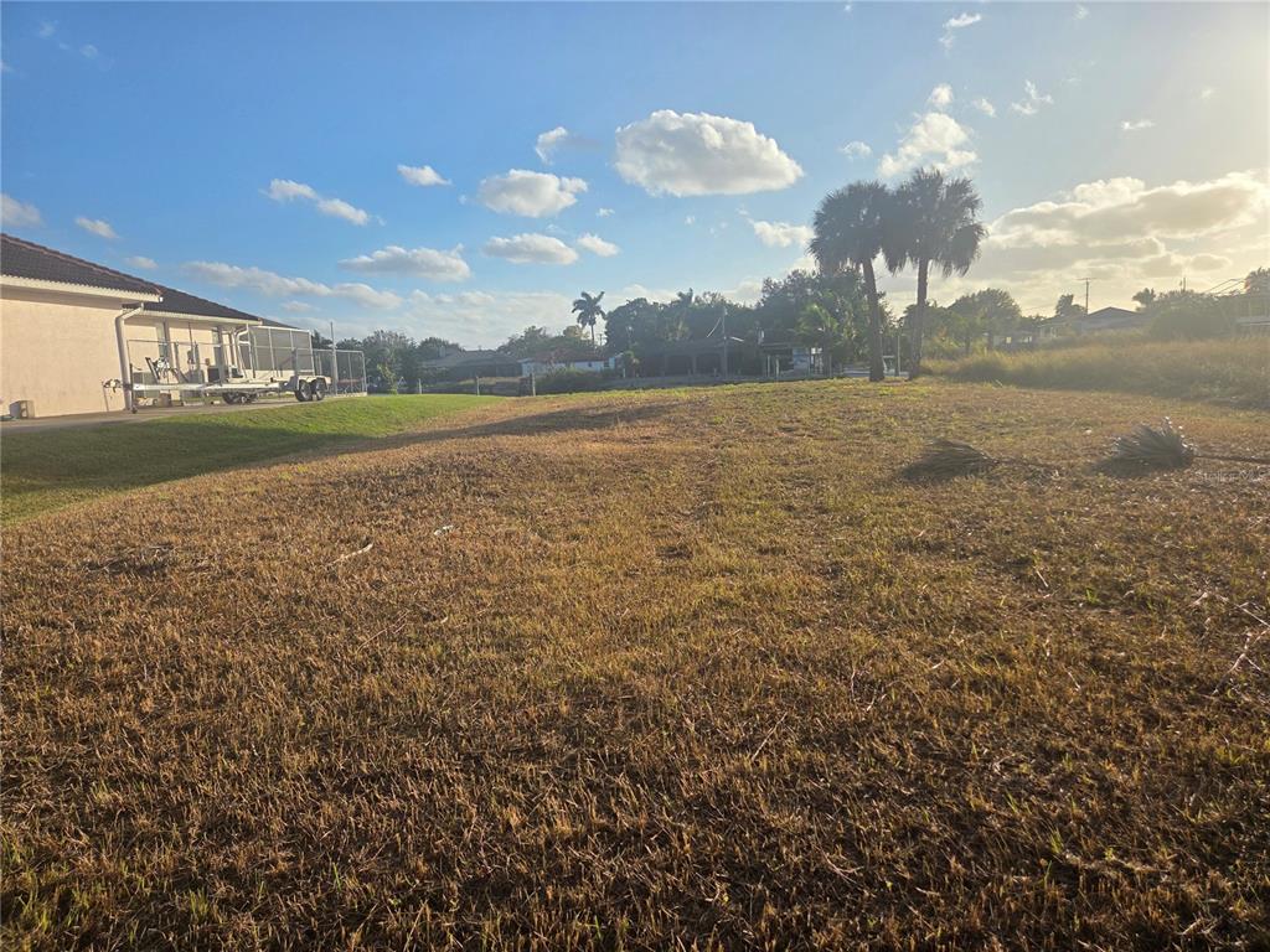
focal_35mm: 23
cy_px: 476
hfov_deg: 73.9
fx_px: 844
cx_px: 635
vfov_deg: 58.9
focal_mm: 5.4
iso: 80
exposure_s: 1/7075
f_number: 1.8
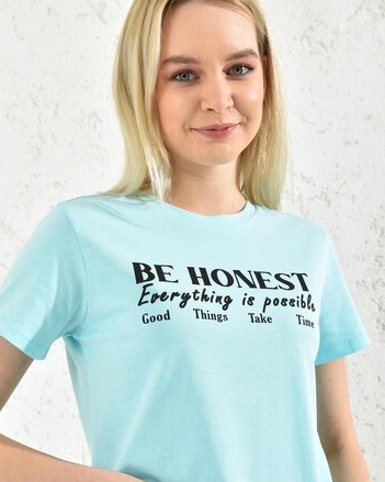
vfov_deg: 24.7
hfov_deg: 19.9
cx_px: 216
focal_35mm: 77
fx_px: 1097
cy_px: 287
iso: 100
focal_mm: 48
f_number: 7.1
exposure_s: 1/160
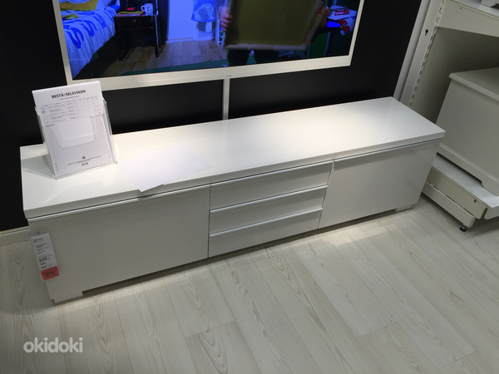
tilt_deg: -35.1
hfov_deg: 61.7
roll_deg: -4.9
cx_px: 250
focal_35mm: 29
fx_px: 418
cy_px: 187
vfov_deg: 48.2
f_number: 2.2
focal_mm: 4.15
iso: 32
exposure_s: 1/100
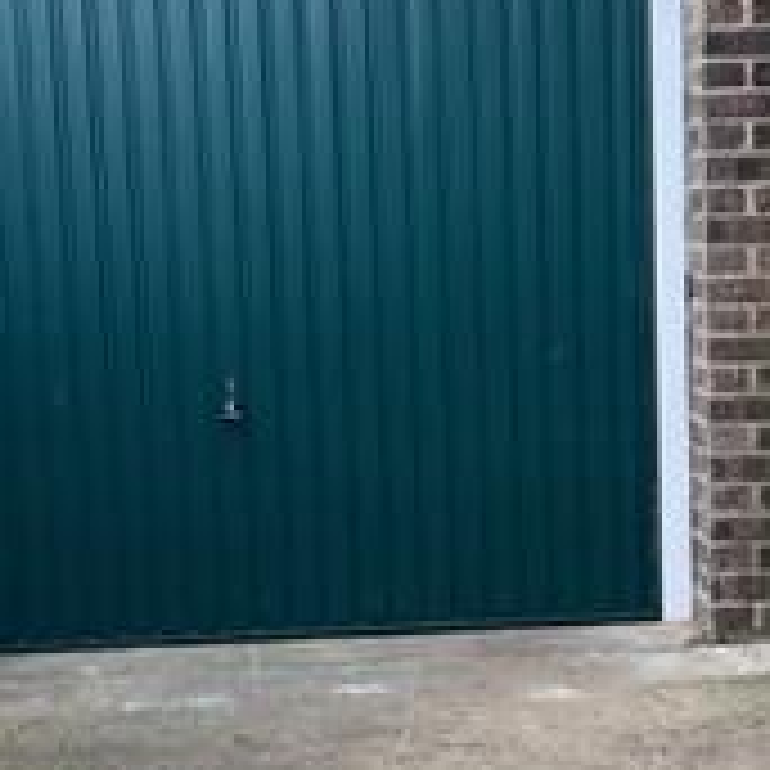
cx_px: 414
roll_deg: +1.9
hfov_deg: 20.2
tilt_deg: -5.6
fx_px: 2164
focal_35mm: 86
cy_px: 405
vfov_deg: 20.2
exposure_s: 1/260
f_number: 1.5
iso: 50
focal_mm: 5.7
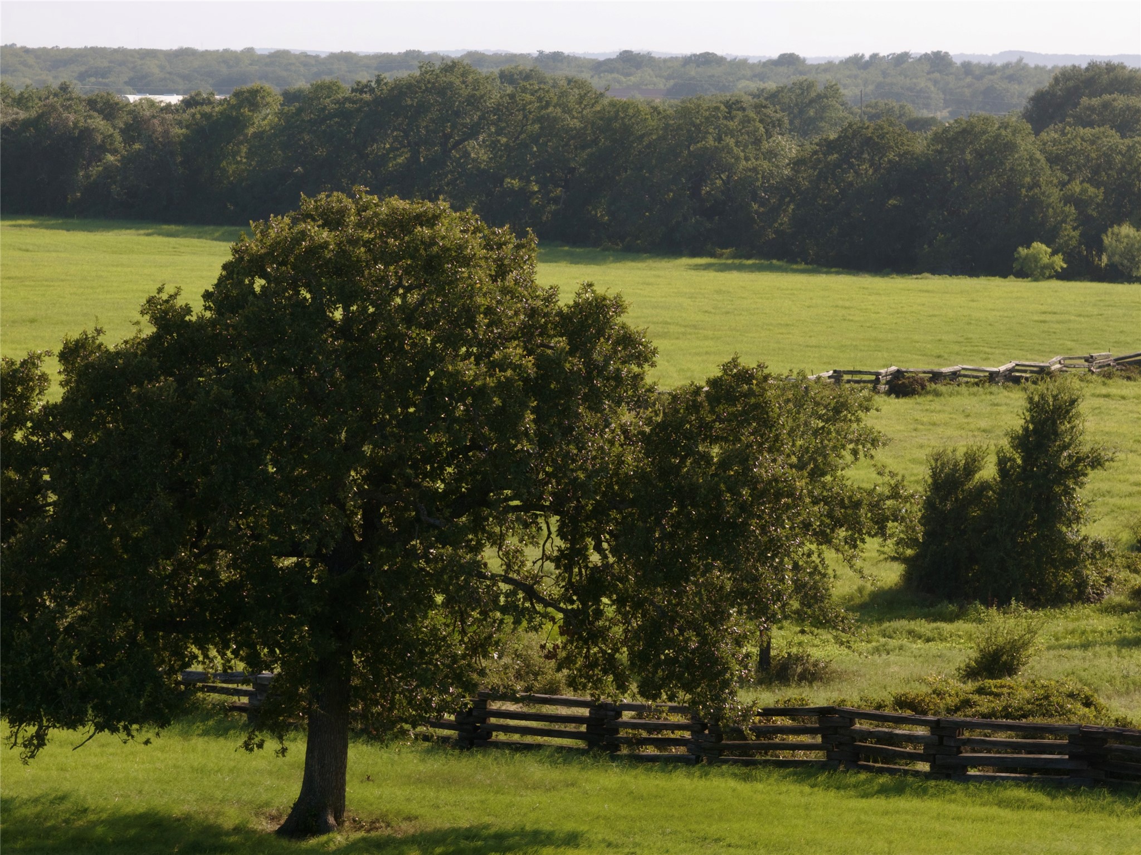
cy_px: 428
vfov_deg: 8.9
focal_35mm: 166
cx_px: 570
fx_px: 5469
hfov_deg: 11.9
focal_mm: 30.71
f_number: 3.4
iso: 100
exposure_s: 1/30
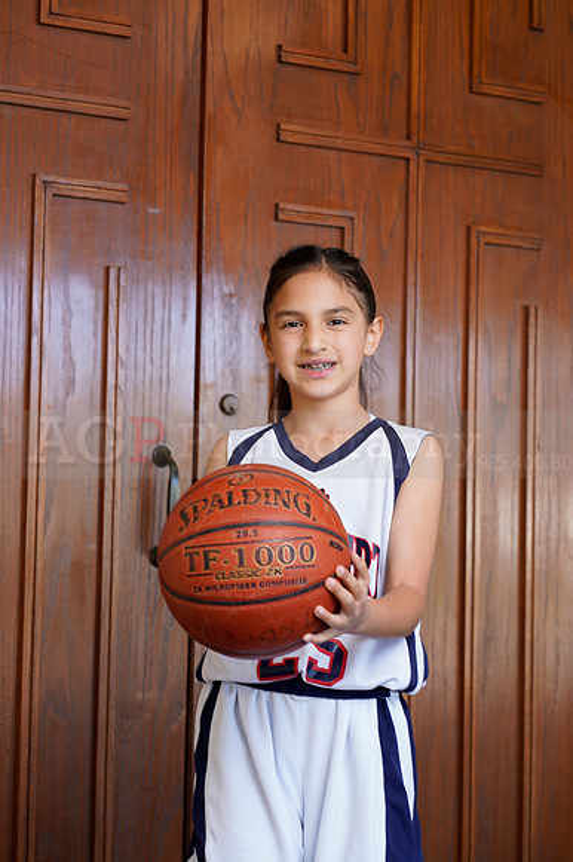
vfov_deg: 23.9
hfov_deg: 16.1
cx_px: 286
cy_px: 431
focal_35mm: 85
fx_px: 2032
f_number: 5.6
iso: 200
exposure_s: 1/60
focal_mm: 85
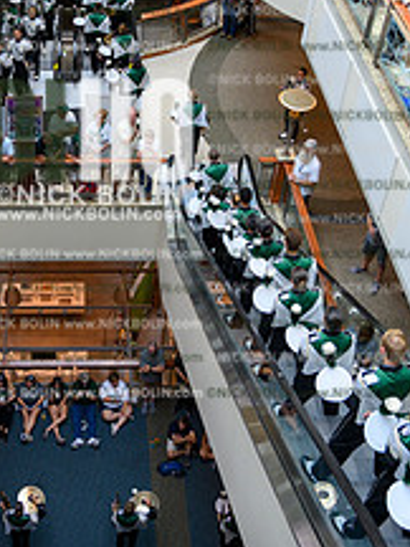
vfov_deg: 34.9
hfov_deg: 26.6
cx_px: 87
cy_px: 149
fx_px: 853
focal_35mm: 54
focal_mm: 27
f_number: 4
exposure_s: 1/800
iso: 800
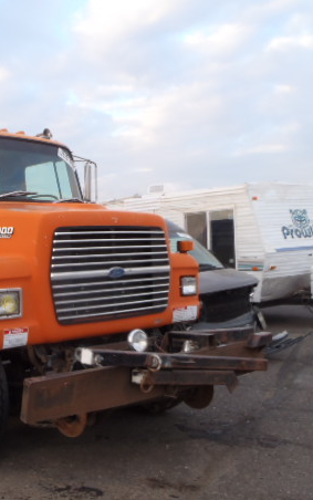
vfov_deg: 47.2
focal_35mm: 42
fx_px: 573
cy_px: 257
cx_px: -3
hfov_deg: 28.6
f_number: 3.5
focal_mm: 5
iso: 80
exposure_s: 1/80
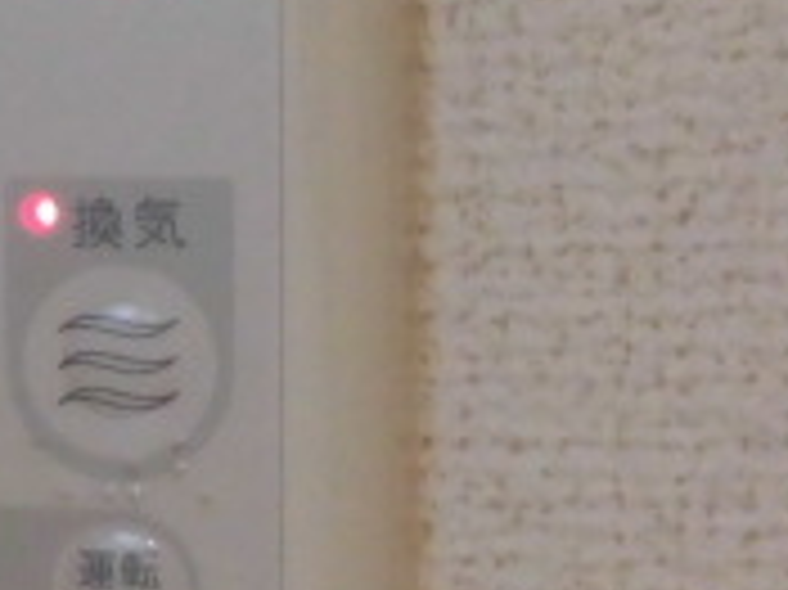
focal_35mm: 157
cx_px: -446
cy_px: 221
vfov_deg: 9.4
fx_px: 3572
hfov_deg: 11.9
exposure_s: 1/50
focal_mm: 7.72
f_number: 3.8
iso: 400
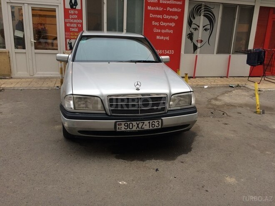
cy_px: 103
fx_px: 230
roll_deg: -2.1
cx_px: 138
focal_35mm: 29
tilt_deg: -15.0
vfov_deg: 48.2
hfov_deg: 61.7
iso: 50
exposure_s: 1/50
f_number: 2.2
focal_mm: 4.15
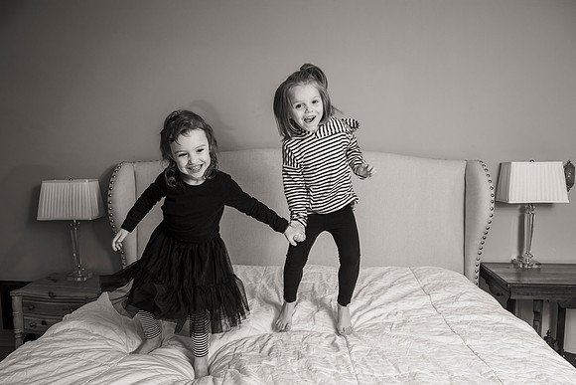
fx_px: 458
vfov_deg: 45.5
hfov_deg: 64.3
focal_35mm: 29
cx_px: 286
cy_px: 192
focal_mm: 27
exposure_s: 1/200
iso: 400
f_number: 5.6
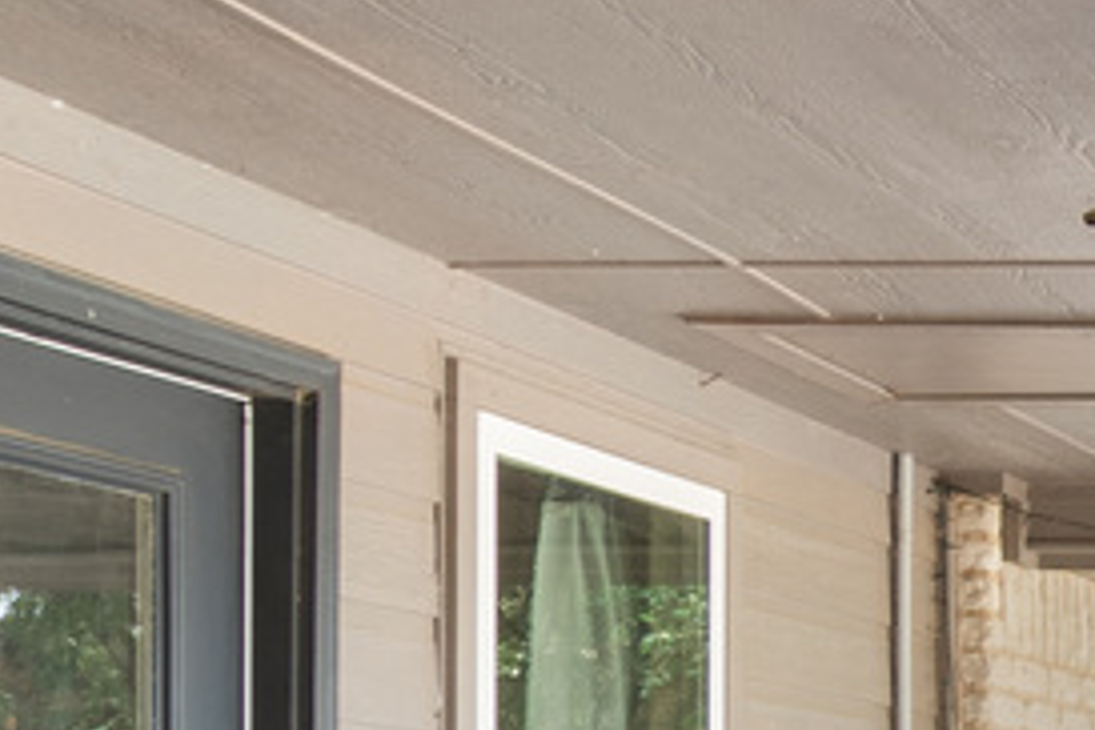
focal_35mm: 89
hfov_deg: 18.3
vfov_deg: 14.7
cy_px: 927
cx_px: 1933
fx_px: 2707
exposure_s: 1/40
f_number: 5
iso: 100
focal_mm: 10
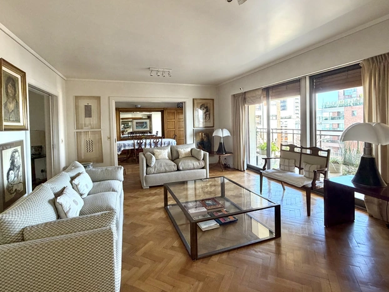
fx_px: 202
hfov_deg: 87.7
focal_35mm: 18
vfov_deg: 71.3
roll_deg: +2.9
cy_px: 128
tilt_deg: -1.6
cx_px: 195
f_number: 2.2
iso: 320
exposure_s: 1/96
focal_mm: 2.22
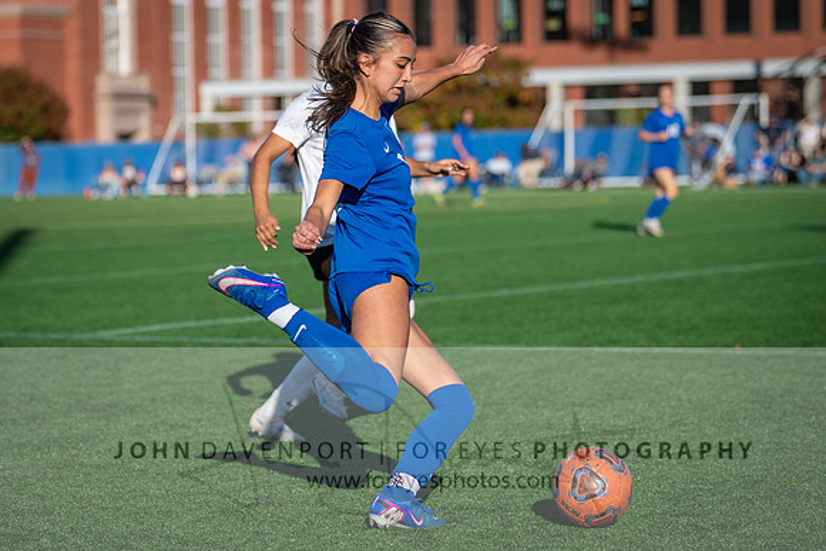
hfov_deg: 15.1
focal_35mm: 136
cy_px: 235
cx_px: 275
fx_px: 3112
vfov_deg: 10.1
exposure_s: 1/2000
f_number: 2.8
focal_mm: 100
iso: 125
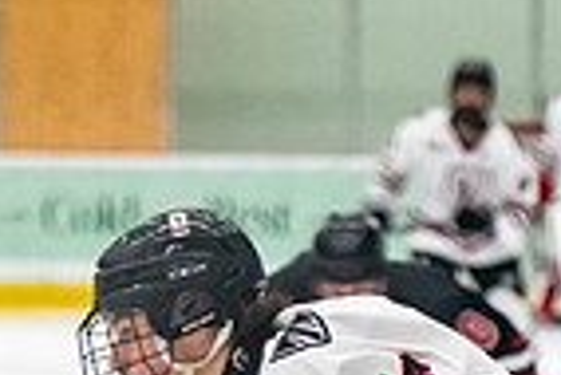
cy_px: 897
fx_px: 8985
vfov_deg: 2.4
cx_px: 298
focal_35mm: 576
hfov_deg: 3.6
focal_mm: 100
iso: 2500
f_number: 3.2
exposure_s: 1/800
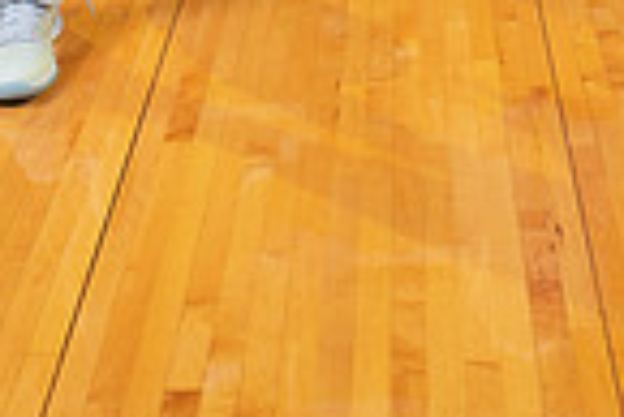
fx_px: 1718
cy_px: -516
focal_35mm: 99
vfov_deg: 11.8
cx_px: 396
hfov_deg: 20.5
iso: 320
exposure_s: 1/320
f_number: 7.1
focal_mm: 32
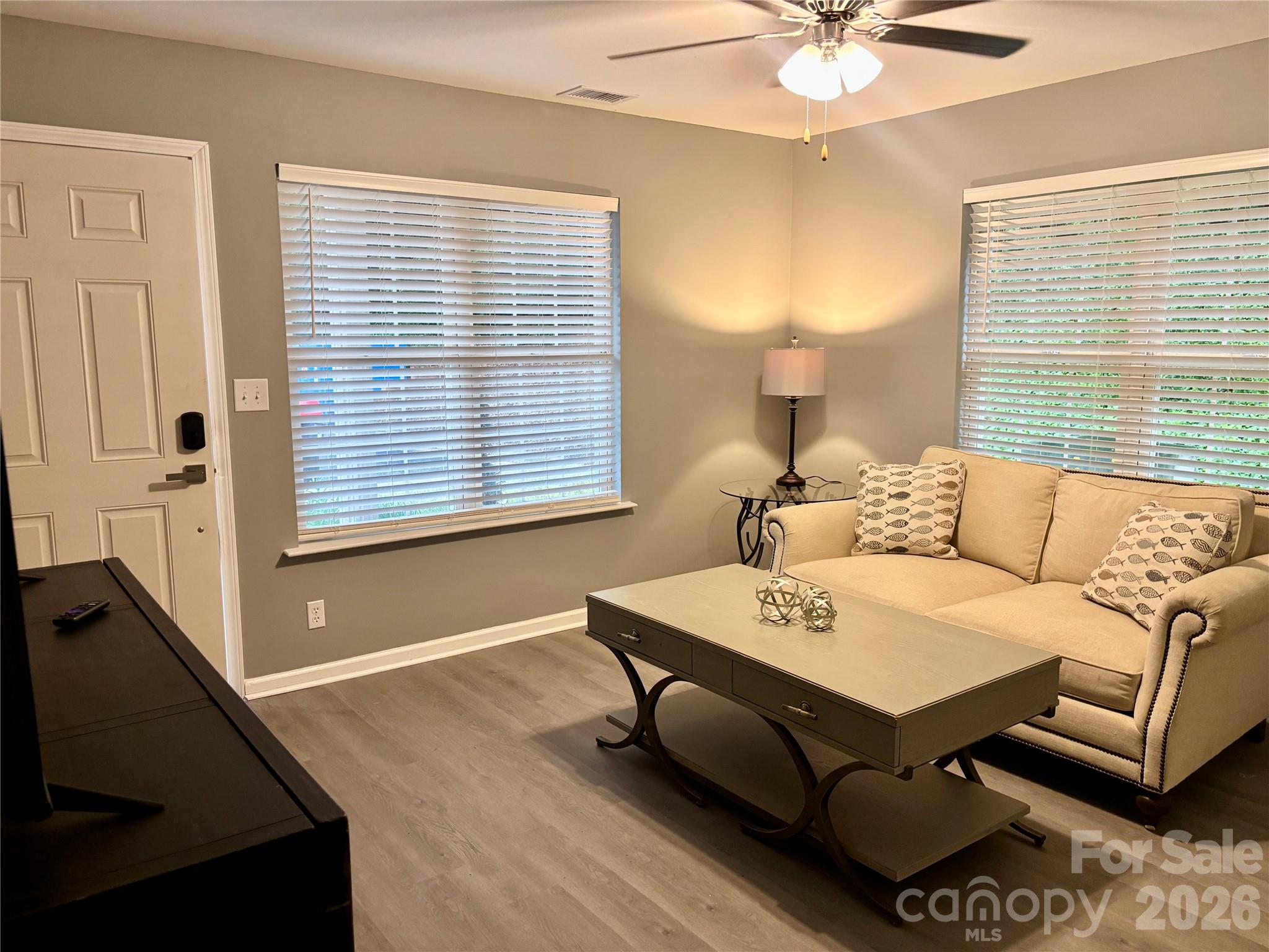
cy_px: 476
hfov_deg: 67.3
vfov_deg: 53.1
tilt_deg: -8.4
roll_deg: -0.2
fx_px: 953
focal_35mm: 26
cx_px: 634
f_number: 1.6
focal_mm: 5.96
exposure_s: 1/60
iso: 200
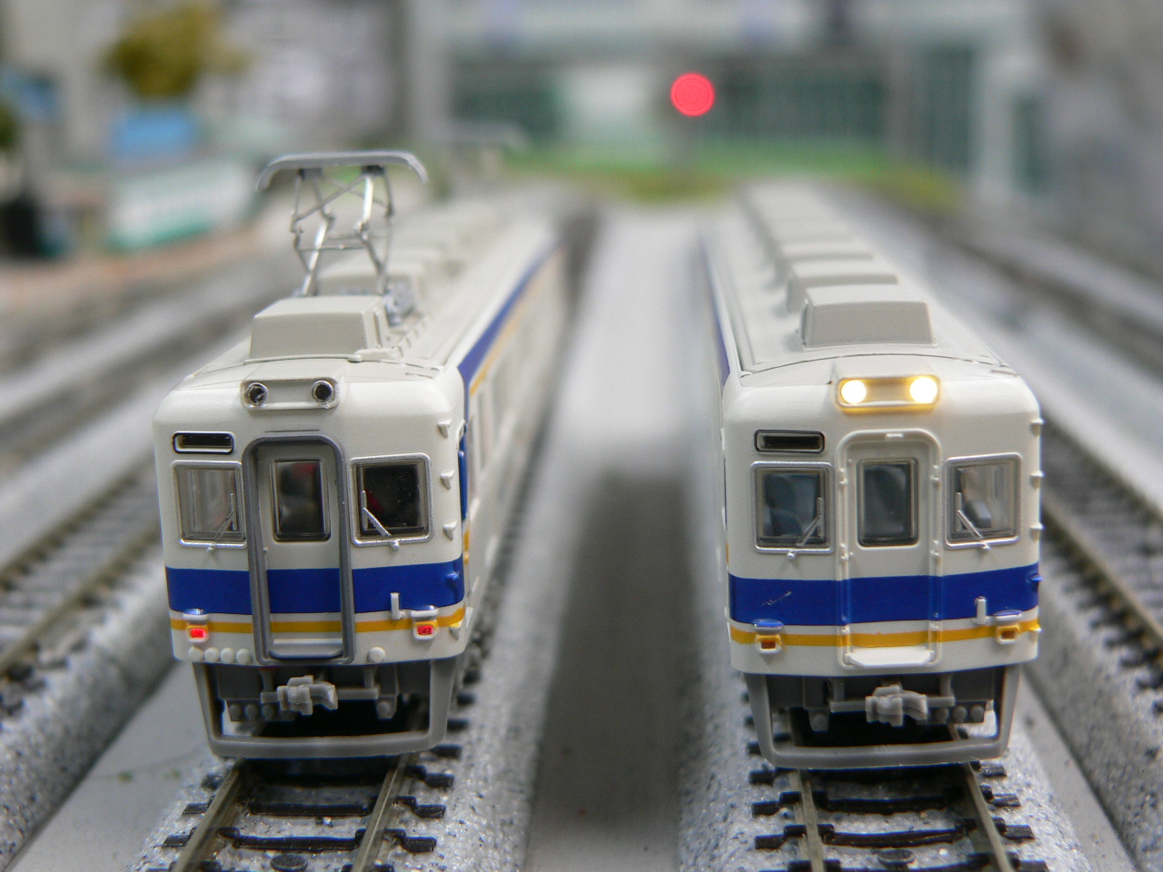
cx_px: 582
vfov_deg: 28.0
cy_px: 436
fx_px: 1747
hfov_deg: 36.8
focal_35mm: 52
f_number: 2.8
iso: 100
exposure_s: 1/8
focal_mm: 8.7
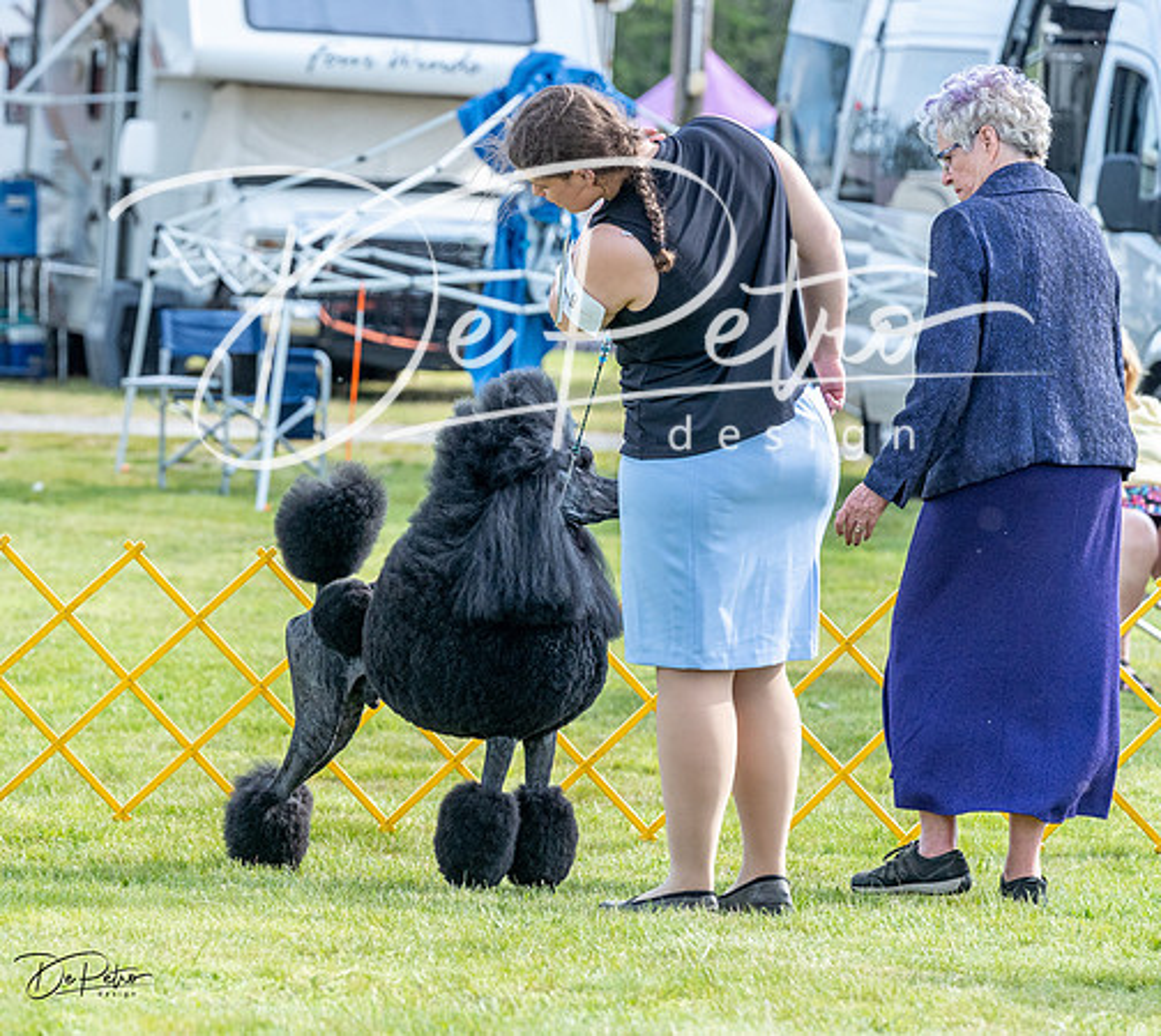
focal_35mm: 224
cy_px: 478
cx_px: 373
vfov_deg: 7.4
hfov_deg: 8.2
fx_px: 8048
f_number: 5.6
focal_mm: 168
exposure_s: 1/1600
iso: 1600
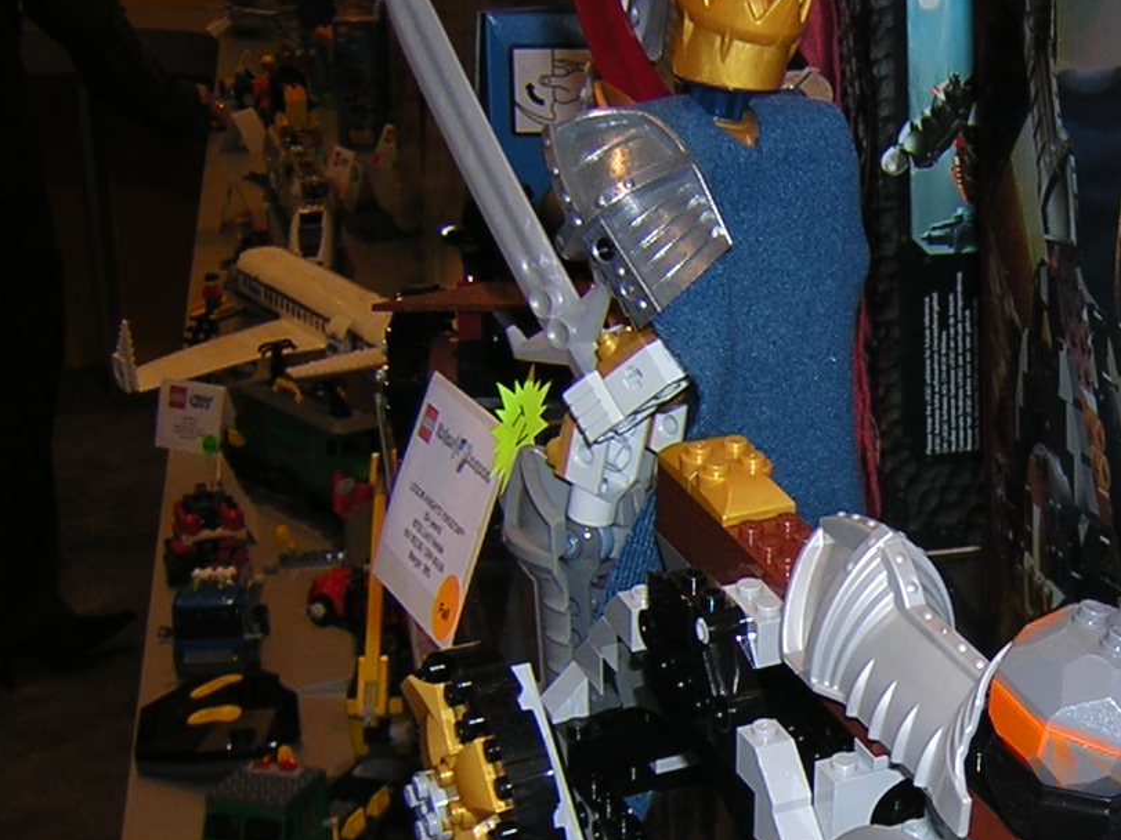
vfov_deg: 20.6
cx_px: 1012
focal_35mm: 71
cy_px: 624
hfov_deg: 26.5
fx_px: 2299
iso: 100
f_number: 2.6
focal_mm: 4.7
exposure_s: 1/60.1
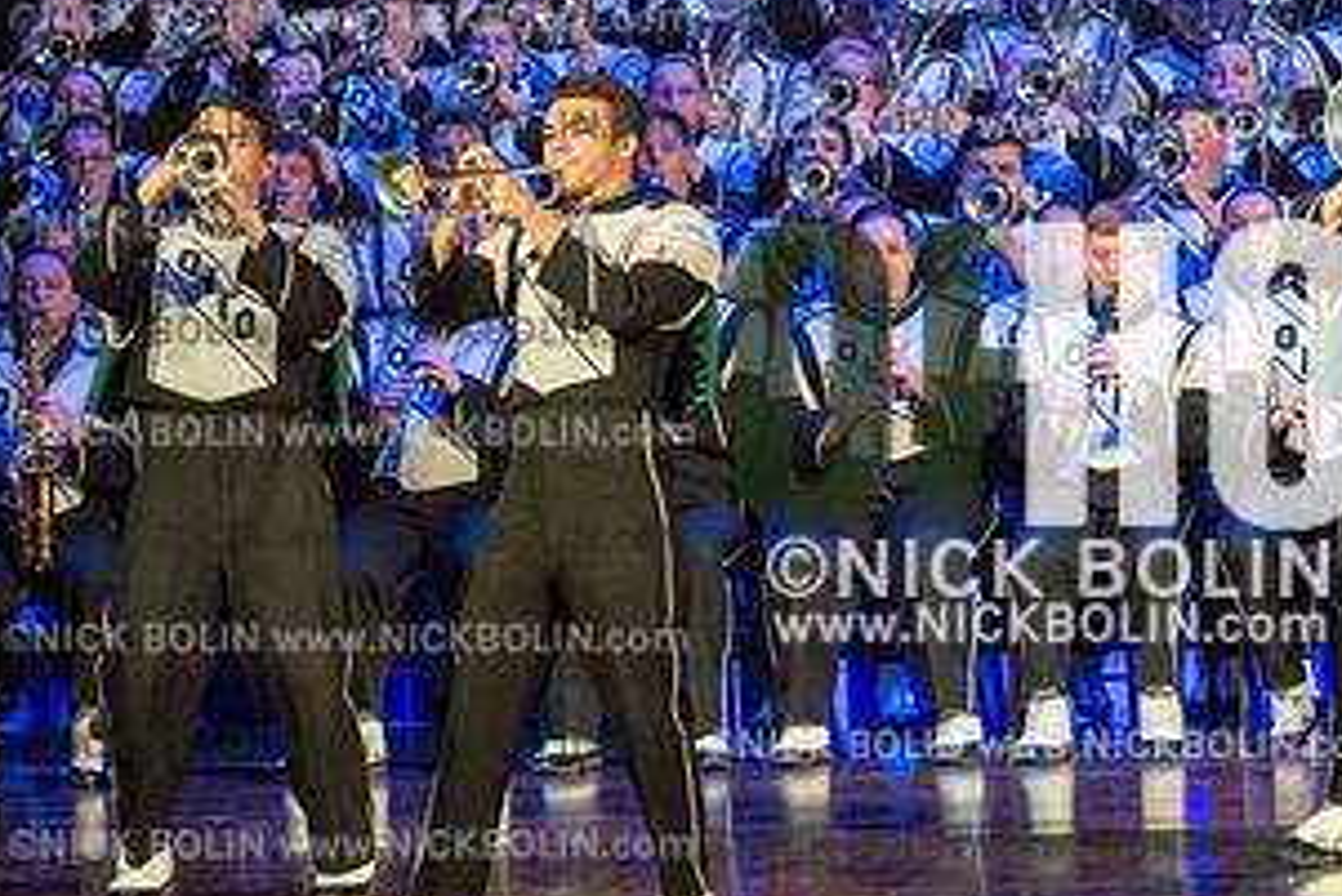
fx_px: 14358
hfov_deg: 5.3
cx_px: 1048
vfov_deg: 3.6
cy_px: 432
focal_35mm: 385
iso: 8000
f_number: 5.6
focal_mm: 200
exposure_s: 1/320
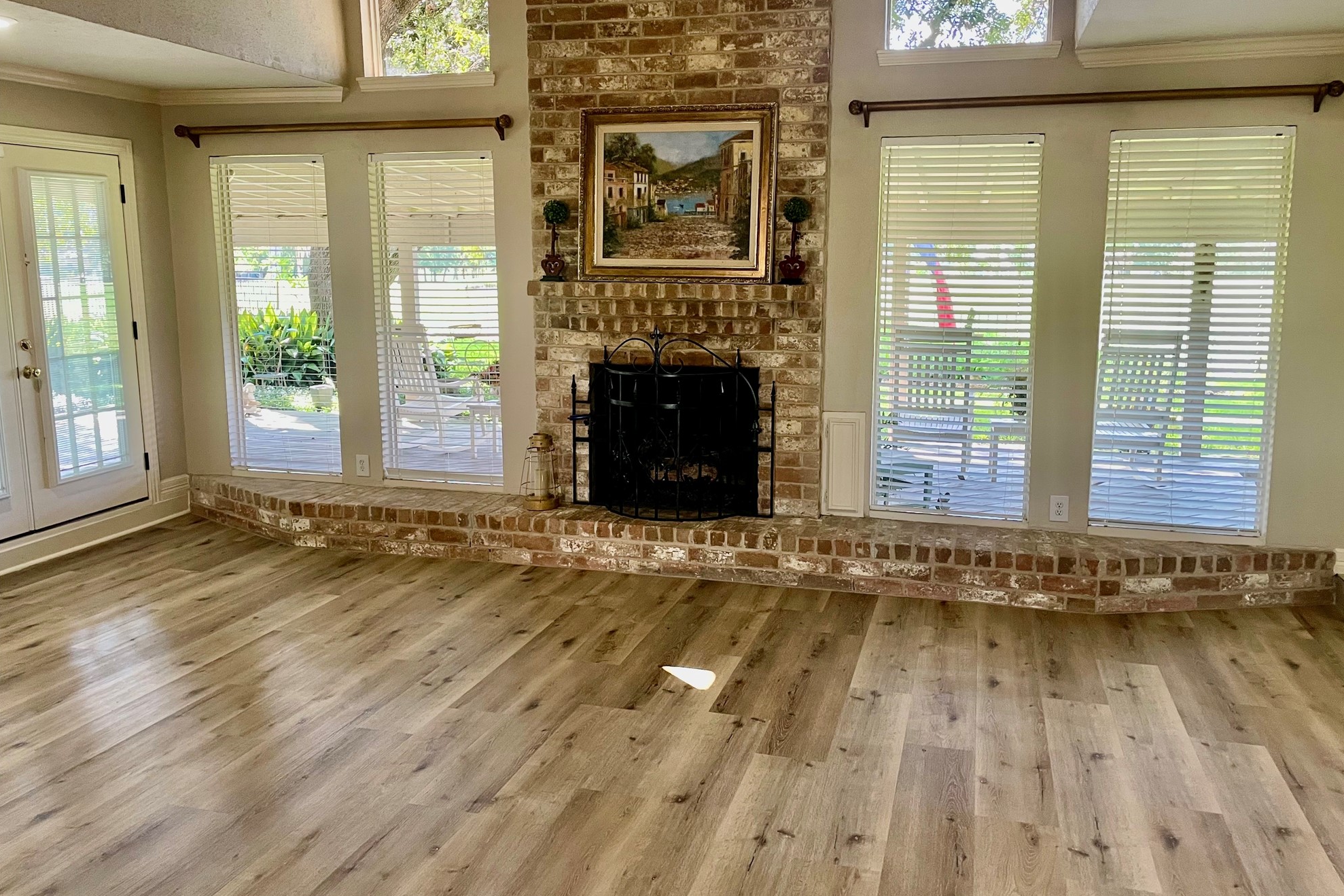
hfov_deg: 65.5
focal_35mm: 28
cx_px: 694
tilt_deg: -9.3
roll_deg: +0.3
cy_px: 412
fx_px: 1045
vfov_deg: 46.4
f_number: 1.6
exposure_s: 1/60
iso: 200
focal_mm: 4.2
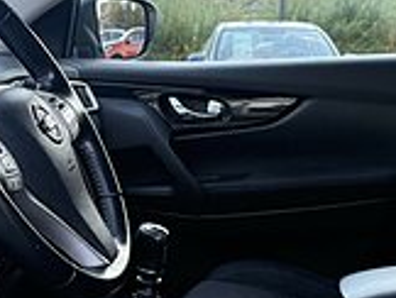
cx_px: 205
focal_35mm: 81
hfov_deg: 24.1
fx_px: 928
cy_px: 187
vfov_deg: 18.2
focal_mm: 6.76
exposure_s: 1/114
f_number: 1.78
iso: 200
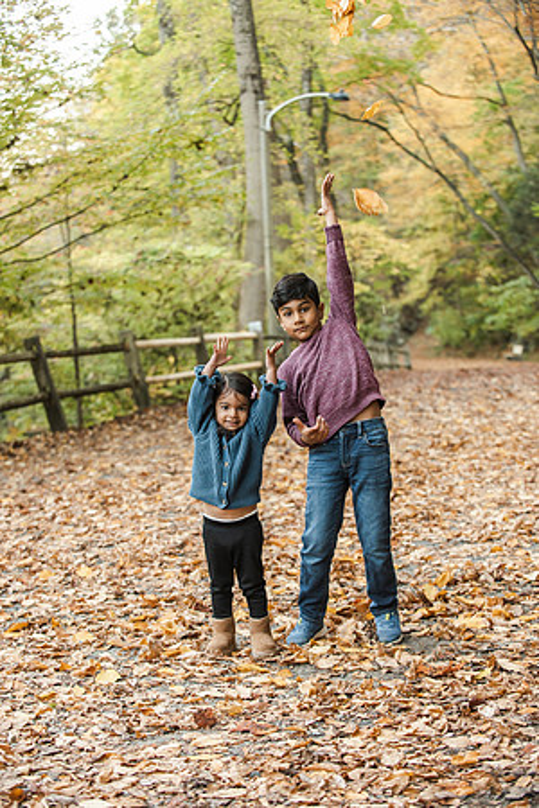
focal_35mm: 75
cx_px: 270
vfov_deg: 27.0
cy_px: 404
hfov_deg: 18.2
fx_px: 1684
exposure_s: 1/125
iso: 2000
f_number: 4
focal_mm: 75
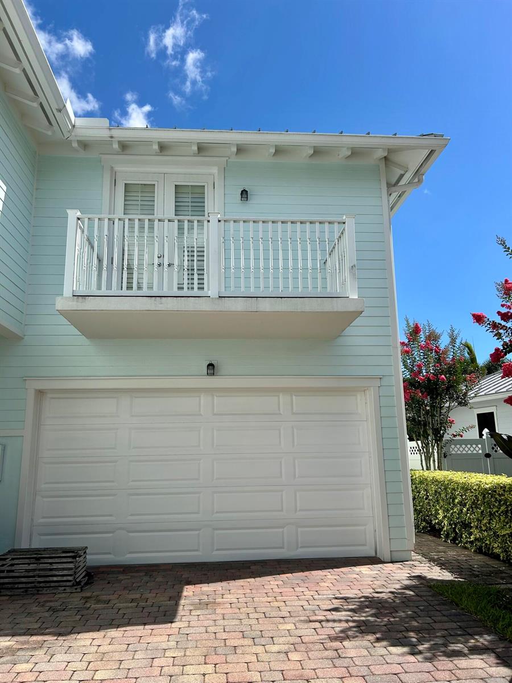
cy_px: 342
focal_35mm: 26
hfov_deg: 53.1
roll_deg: +0.4
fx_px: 513
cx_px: 256
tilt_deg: +12.3
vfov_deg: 67.3
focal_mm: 5.7
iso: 50
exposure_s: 1/5076
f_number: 1.5
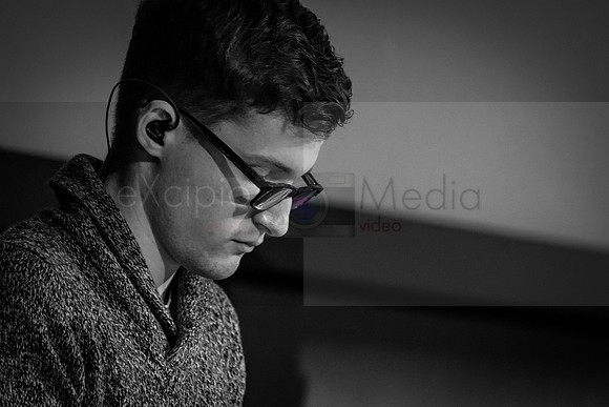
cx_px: 304
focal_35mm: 321
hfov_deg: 6.4
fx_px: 5431
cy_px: 204
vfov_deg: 4.3
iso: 6400
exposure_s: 1/125
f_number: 5.6
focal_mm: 321
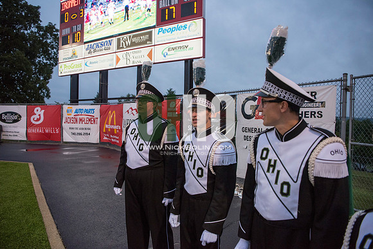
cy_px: 124
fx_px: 249
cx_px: 186
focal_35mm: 24
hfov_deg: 73.7
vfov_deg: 53.2
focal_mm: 24
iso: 2000
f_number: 3.2
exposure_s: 1/800
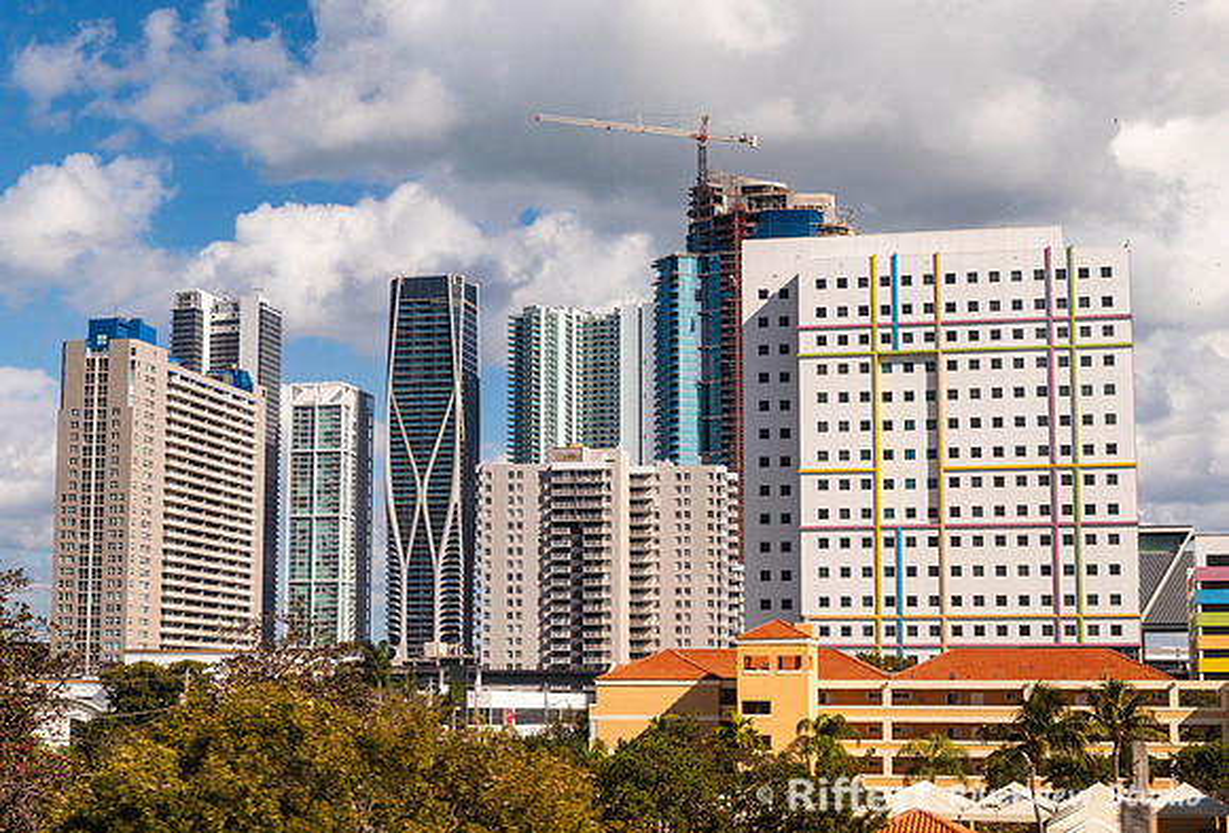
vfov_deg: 22.0
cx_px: 508
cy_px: 412
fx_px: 2137
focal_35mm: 62
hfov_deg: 32.0
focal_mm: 50
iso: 400
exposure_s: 1/500
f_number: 10
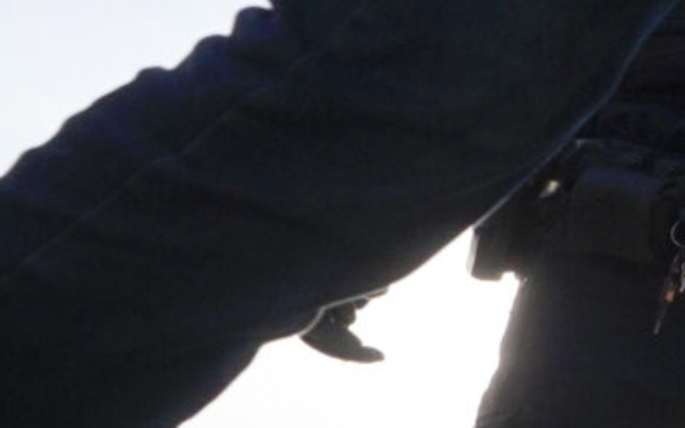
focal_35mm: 106
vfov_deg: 12.3
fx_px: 1978
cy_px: 64
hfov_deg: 10.5
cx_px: 2218
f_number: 6.3
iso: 400
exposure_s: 1/1000
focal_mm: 16
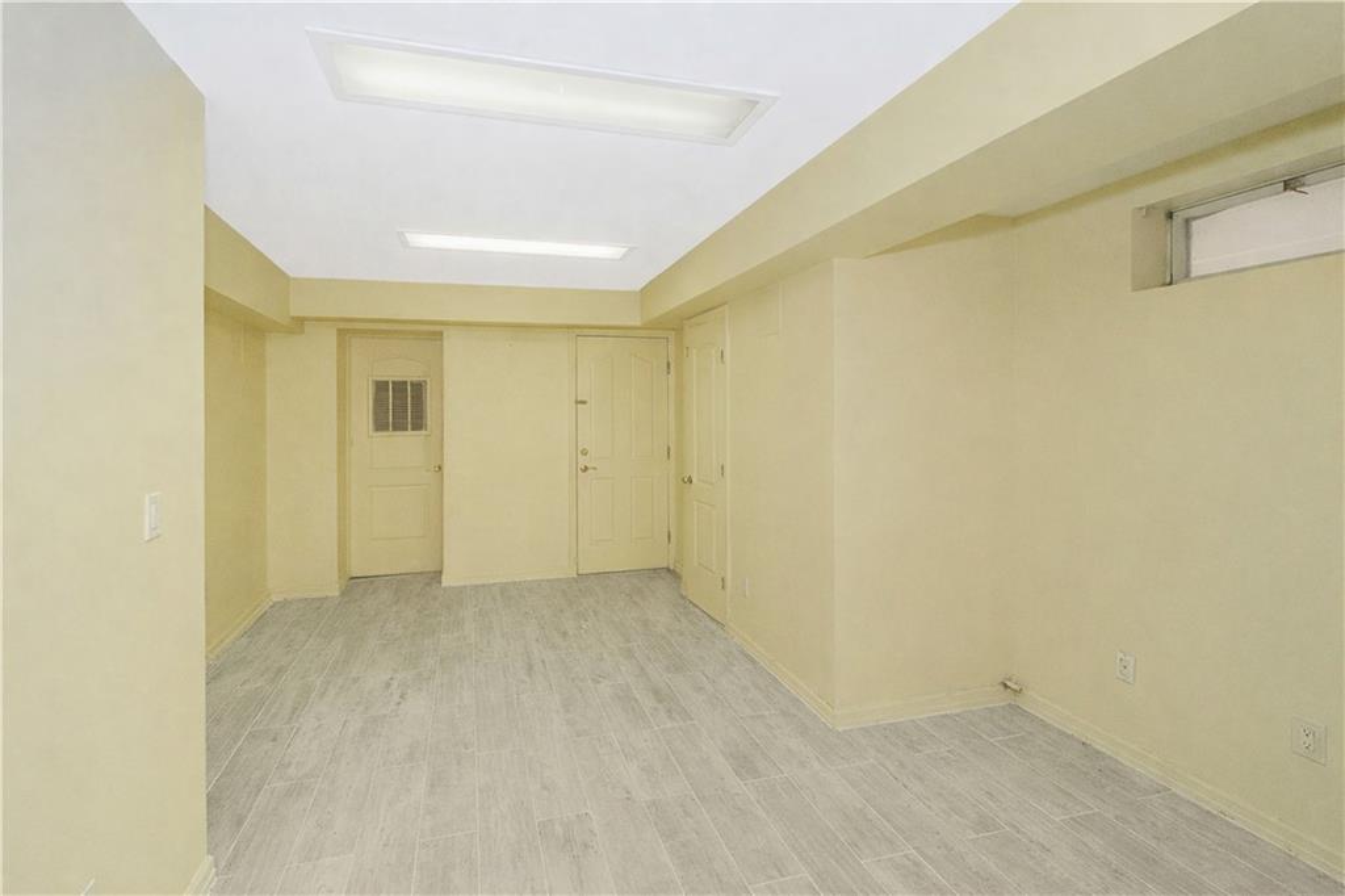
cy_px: 448
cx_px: 672
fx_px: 560
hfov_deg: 100.4
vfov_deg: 77.3
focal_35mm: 15
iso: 1250
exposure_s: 1/100
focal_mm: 10
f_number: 7.1
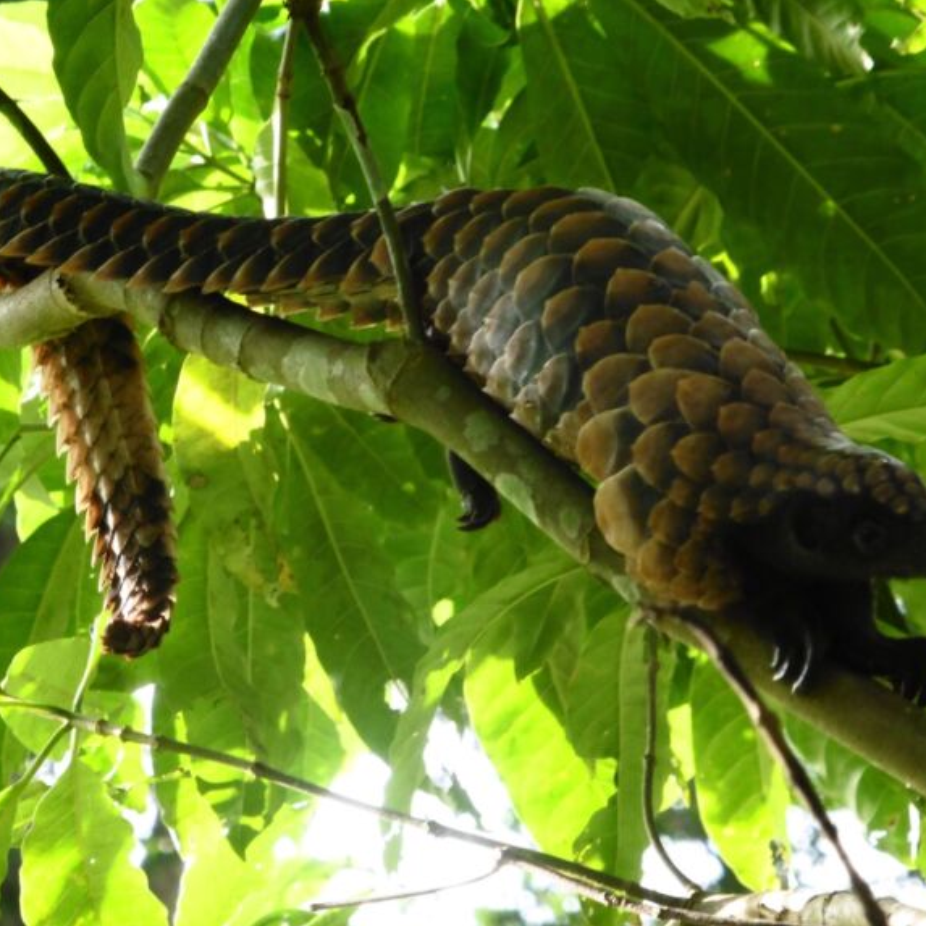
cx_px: 449
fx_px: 9503
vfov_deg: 5.6
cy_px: 462
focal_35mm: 314
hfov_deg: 5.6
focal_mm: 47.3
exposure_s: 1/80
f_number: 5.8
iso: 400
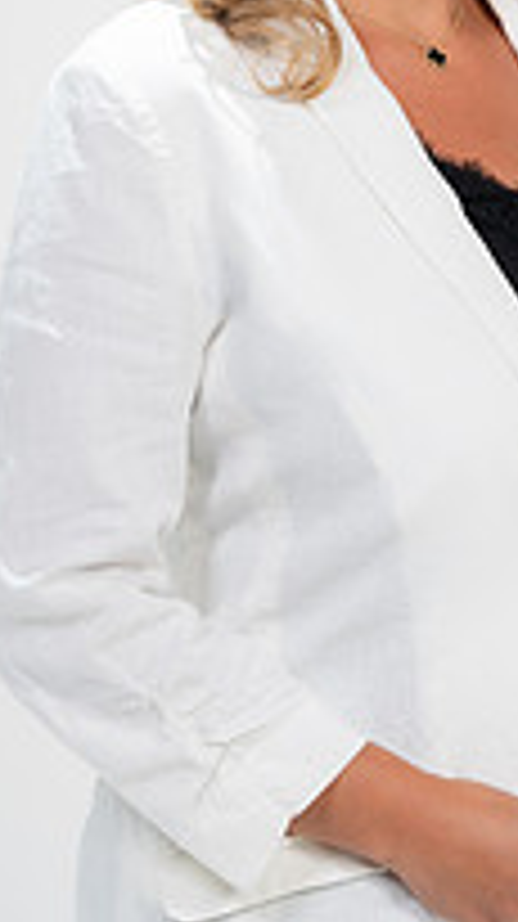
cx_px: 437
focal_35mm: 244
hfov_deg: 5.0
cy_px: 283
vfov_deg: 8.8
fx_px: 5970
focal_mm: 106
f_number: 5.6
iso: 320
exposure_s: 1/200
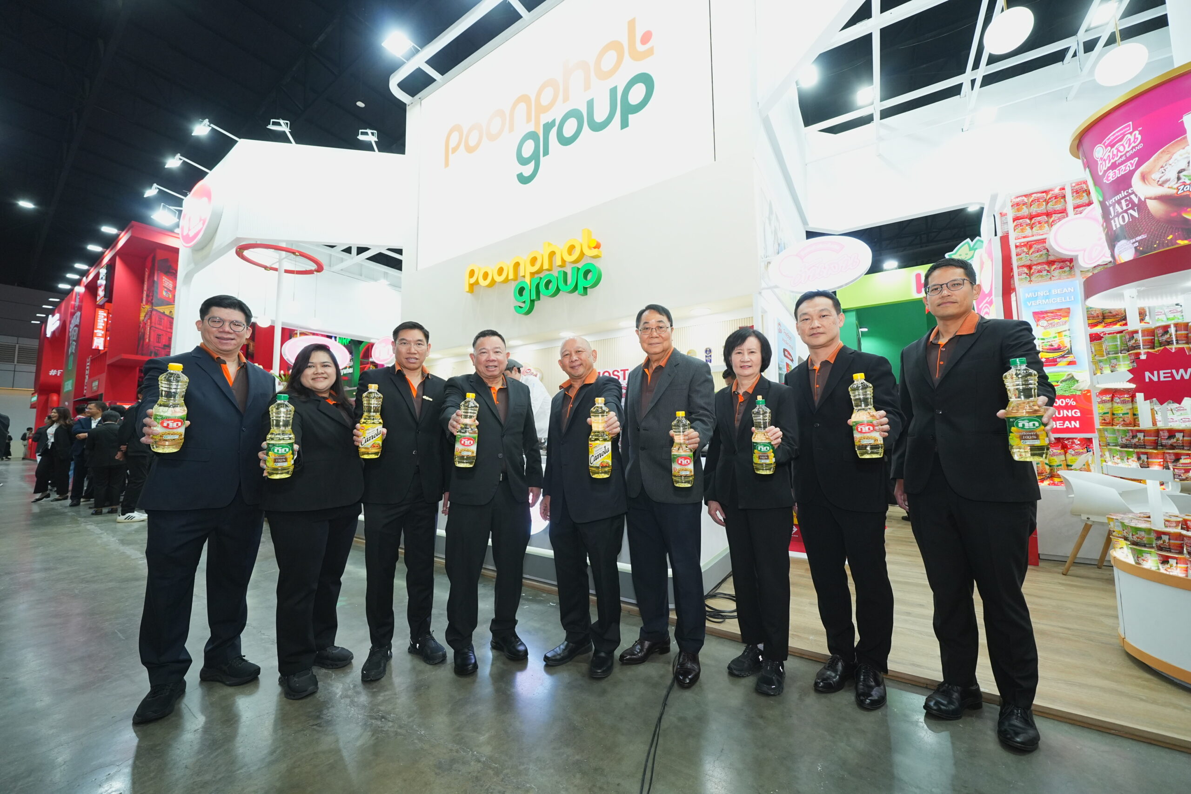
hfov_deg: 108.3
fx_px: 430
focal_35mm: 13
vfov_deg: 85.4
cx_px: 596
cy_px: 397
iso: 2000
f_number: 5
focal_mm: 13
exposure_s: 1/250
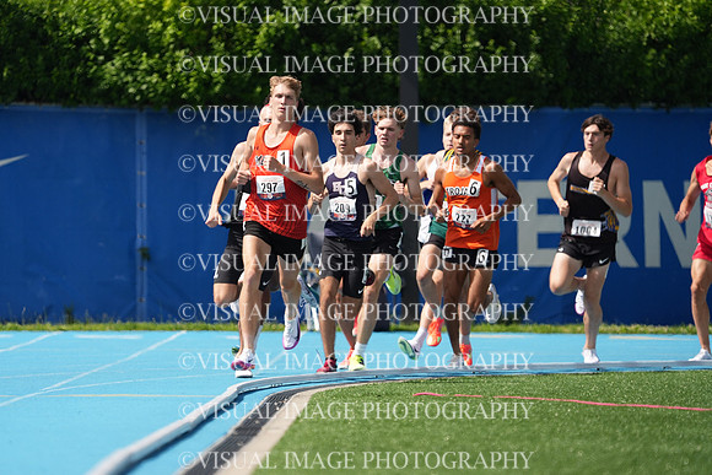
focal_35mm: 426
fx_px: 8427
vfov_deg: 3.2
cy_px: 238
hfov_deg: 4.8
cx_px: 356
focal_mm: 426
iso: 500
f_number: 6.3
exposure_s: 1/2000
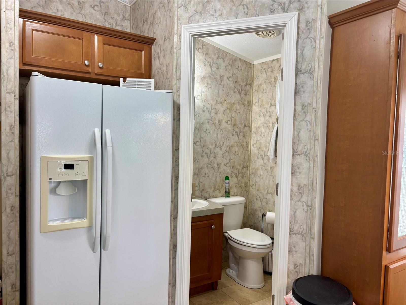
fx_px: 305
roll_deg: -1.6
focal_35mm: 26
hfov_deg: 67.3
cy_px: 152
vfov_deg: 53.1
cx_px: 203
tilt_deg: -3.6
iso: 80
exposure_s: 1/60
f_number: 1.6
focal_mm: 5.96
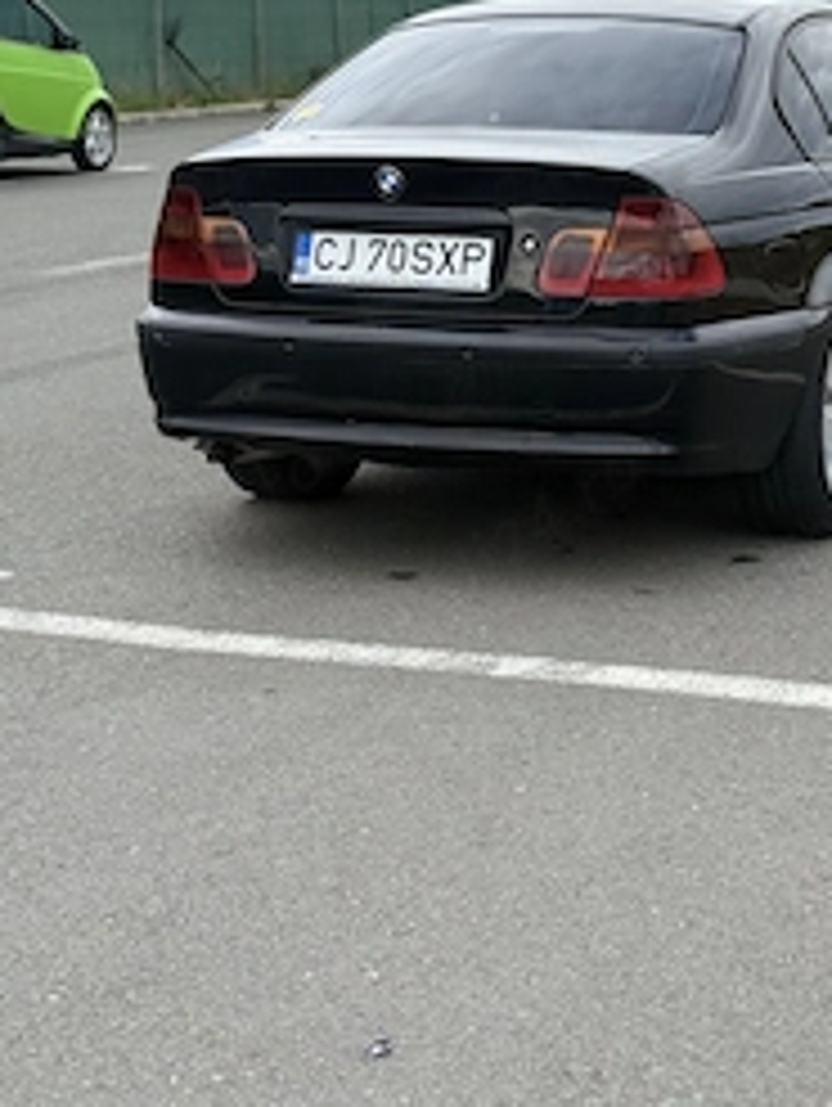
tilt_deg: -7.7
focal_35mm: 78
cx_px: 652
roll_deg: -0.8
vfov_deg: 24.7
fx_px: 2495
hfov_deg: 18.8
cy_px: 288
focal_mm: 6.76
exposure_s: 1/2667
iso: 80
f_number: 1.78
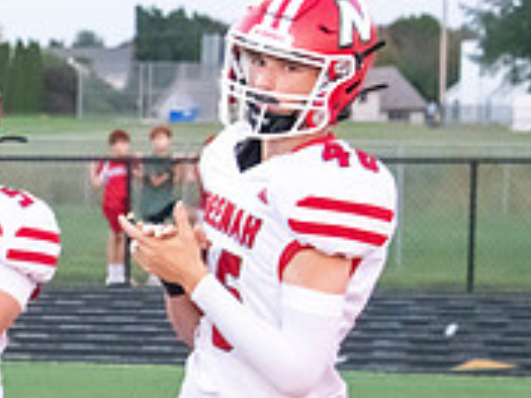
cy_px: 366
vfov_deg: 6.8
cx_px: -155
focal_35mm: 217
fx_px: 3326
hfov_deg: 9.0
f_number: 7.1
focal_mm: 68
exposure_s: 1/640
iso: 10000
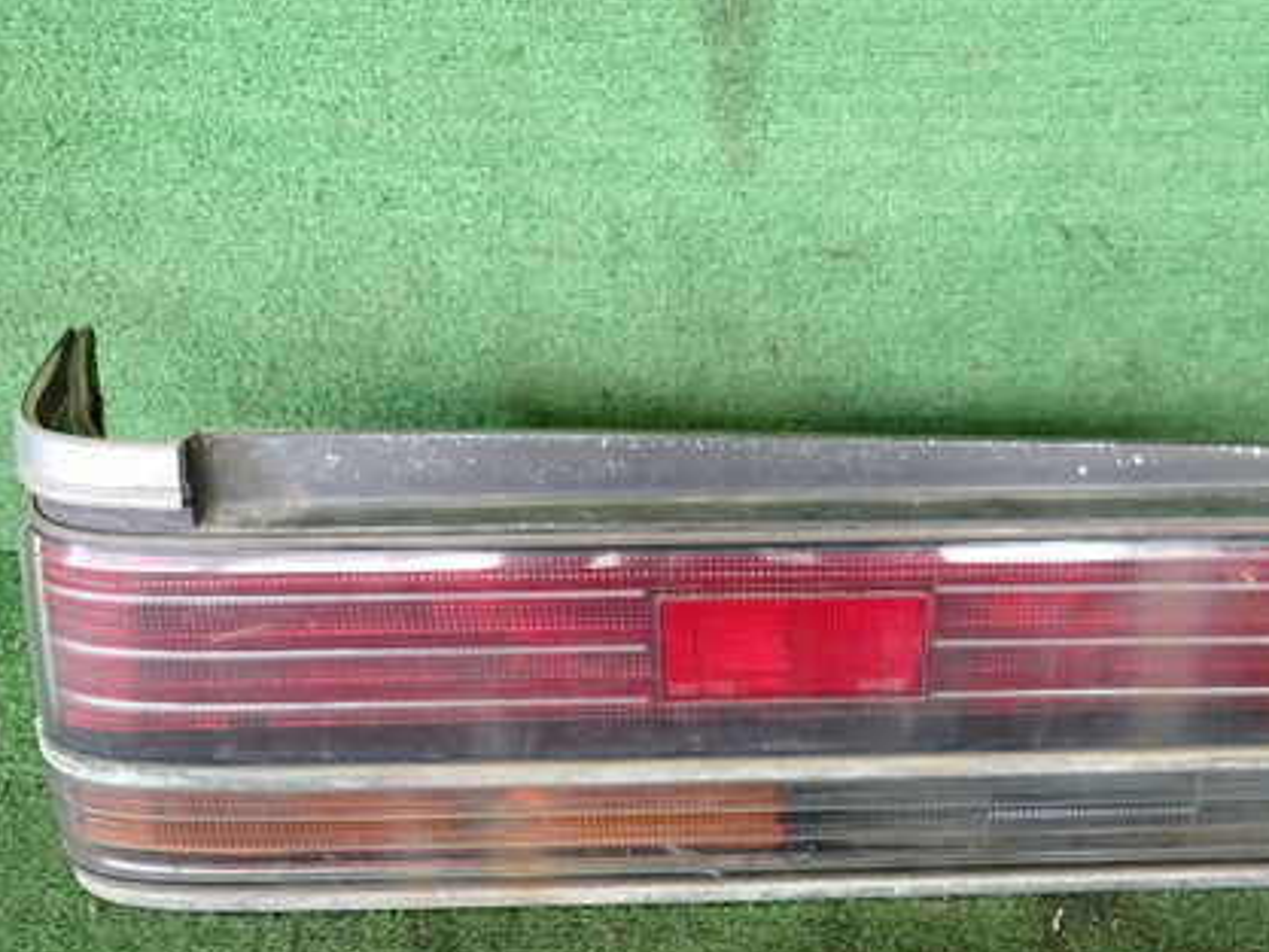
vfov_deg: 39.4
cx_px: 761
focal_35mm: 36
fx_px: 1320
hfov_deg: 51.0
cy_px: 608
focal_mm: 4.5
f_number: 2
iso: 320
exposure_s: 1/30
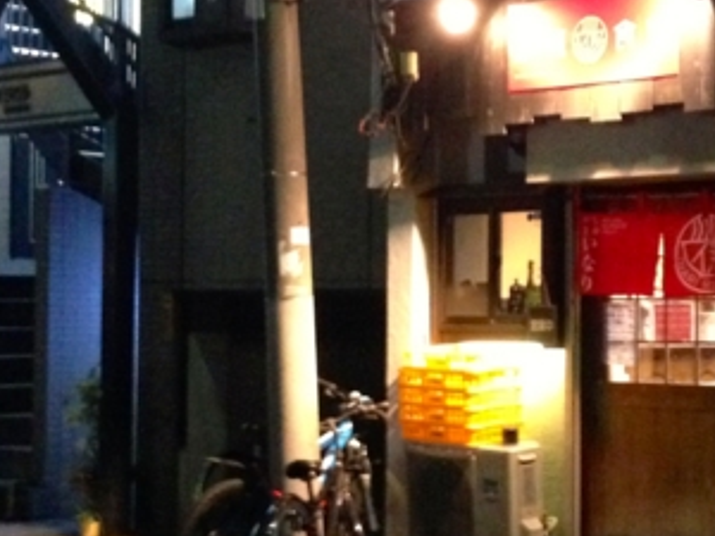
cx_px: 713
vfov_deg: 16.8
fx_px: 1818
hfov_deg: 21.5
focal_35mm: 88
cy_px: 276
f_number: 2.4
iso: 800
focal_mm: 4.12
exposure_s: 1/15
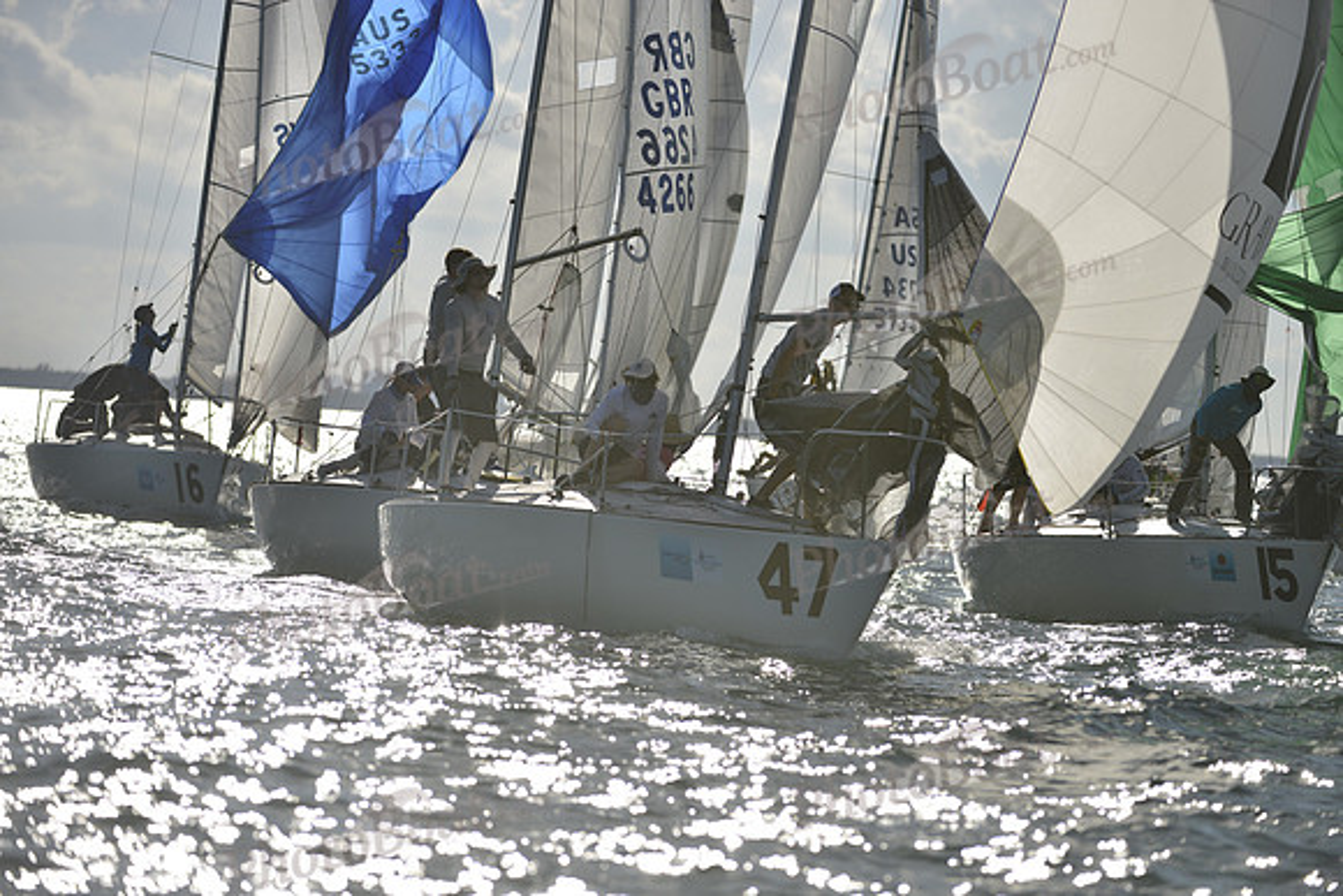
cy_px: 448
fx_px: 7463
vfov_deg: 6.9
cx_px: 672
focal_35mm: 200
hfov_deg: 10.3
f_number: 4
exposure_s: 1/6400
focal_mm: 200
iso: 200
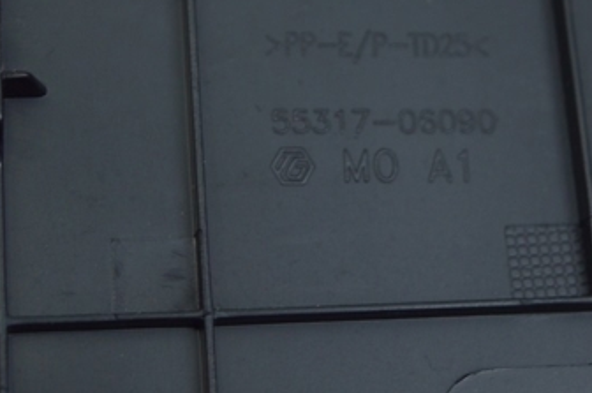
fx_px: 1970
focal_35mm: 120
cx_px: 217
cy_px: 115
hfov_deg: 17.1
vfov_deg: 11.4
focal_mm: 42
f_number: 5
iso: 400
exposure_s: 1/50
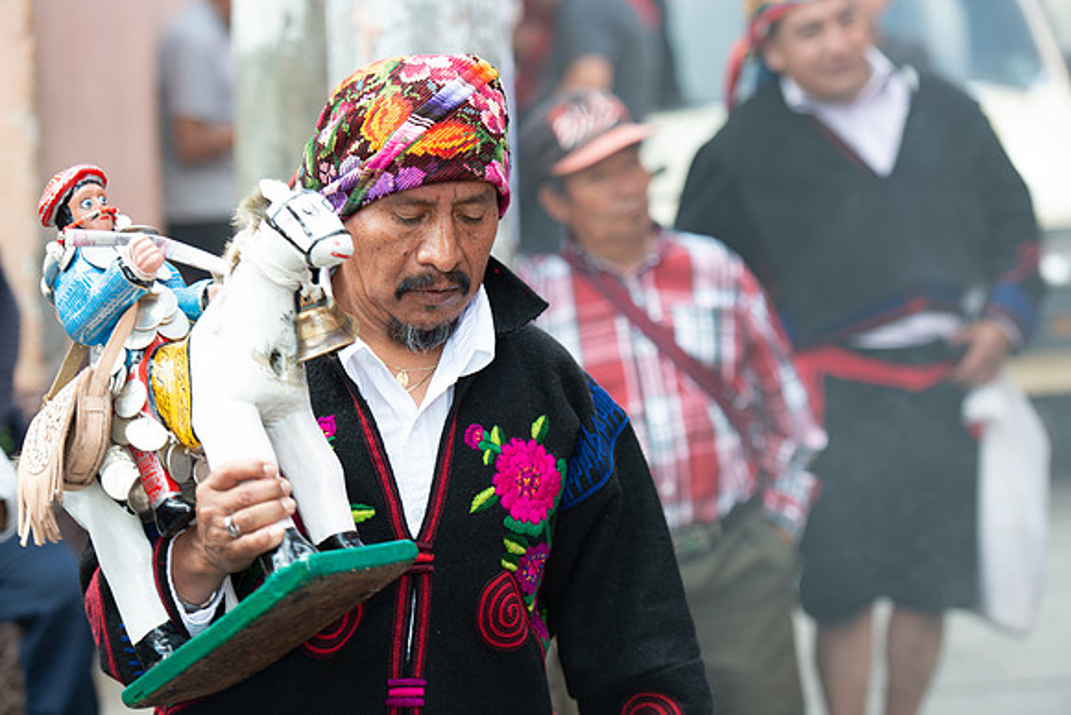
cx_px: 536
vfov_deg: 12.2
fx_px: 3333
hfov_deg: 18.3
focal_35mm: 112
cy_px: 358
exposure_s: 1/160
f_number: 4
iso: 160
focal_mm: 112
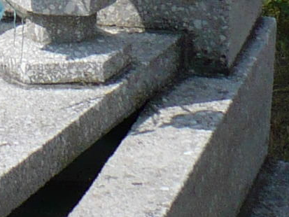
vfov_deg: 5.4
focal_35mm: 275
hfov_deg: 7.1
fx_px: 2297
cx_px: -152
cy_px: -78
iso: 100
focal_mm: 6.1
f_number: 8
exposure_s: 1/250
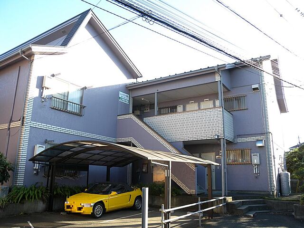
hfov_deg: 63.4
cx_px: 152
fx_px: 246
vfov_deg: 49.7
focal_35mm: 28
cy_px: 114
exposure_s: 1/117
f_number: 3.6
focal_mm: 6
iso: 64
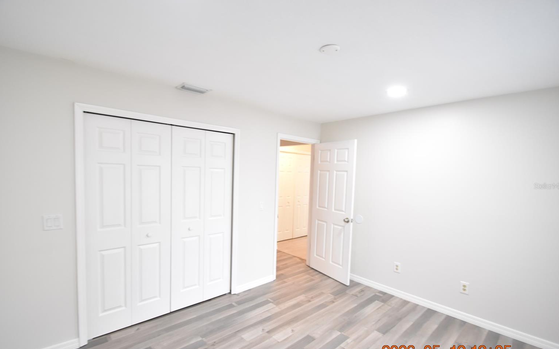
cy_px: 186
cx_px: 274
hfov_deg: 97.8
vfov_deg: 71.2
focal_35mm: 16
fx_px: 244
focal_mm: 10
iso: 800
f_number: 3.5
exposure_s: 1/30
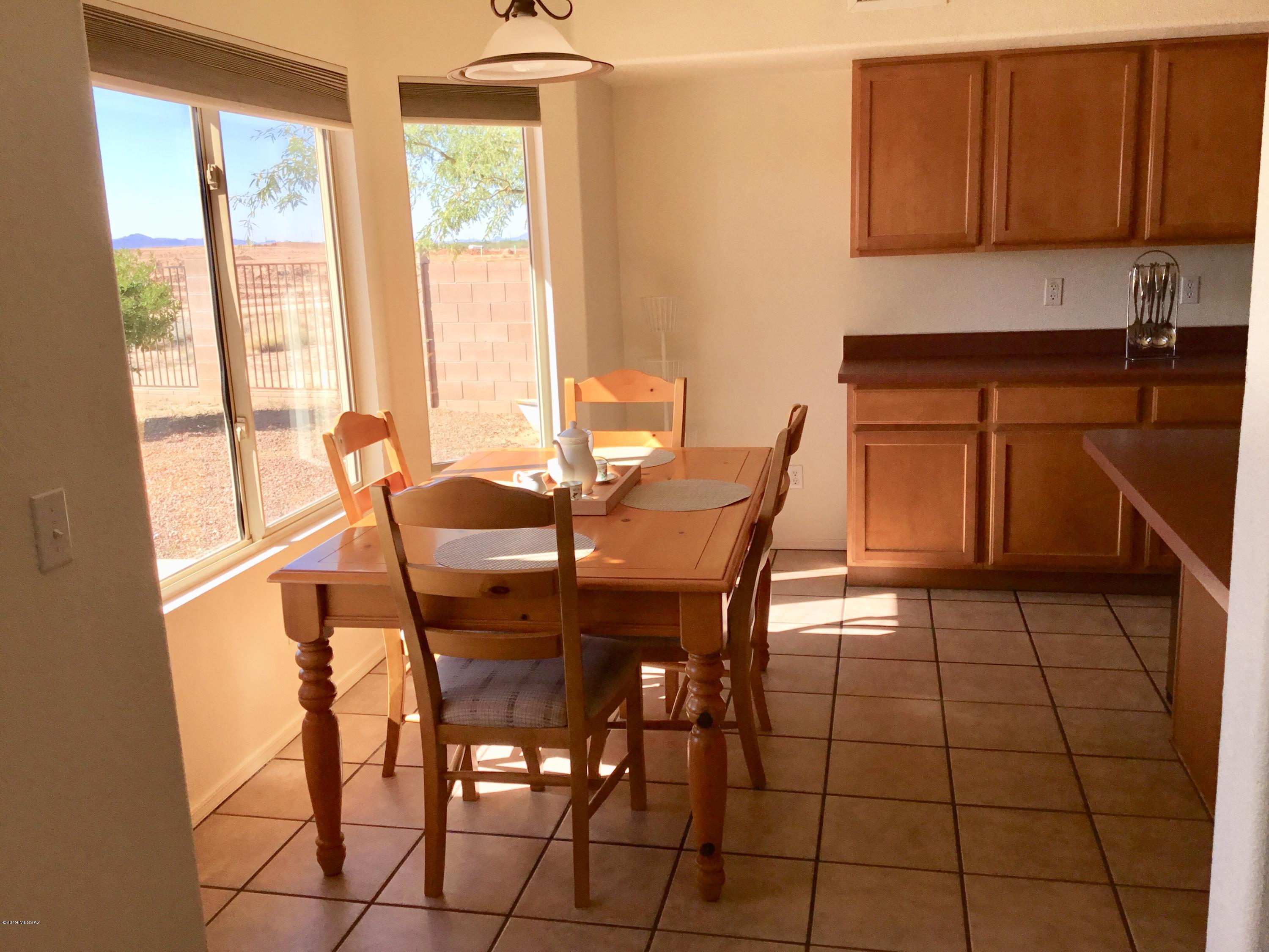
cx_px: 634
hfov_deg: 58.4
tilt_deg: -12.9
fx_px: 1136
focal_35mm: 31
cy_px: 476
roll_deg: +2.8
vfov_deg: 45.4
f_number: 2.4
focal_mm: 3.3
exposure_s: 1/418
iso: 25
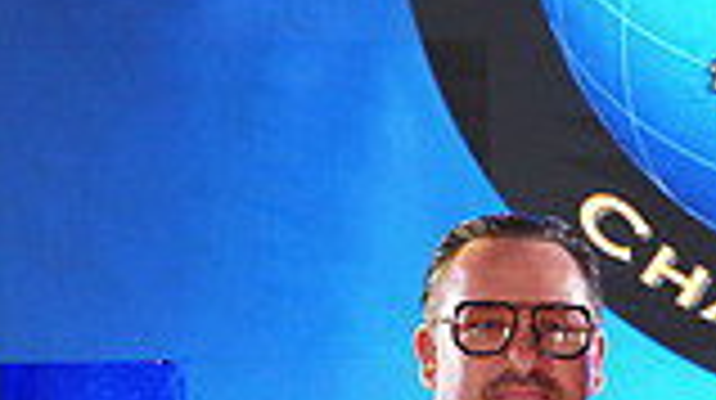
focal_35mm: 184
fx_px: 3489
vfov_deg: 6.3
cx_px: 790
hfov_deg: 11.5
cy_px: 881
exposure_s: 1/200
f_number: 4.5
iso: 2500
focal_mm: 48
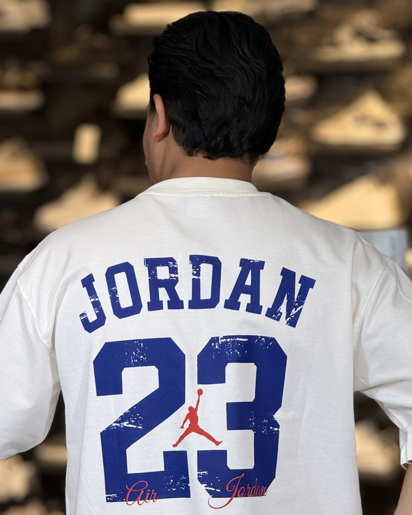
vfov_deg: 10.9
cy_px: 355
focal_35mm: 177
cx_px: 184
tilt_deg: -5.6
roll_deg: -0.6
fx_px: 2698
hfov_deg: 8.7
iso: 64
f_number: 2.8
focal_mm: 15.66
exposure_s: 1/100
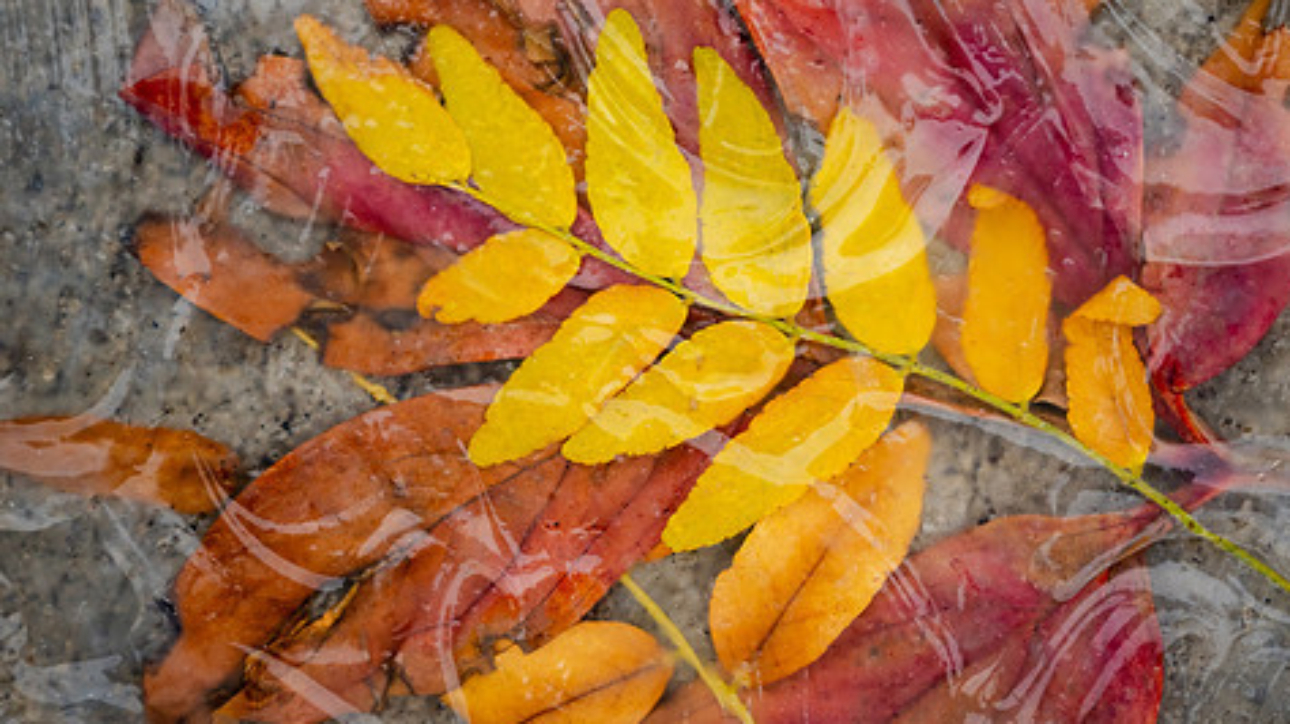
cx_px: 731
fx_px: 5162
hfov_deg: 14.2
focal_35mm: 151
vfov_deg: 8.0
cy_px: 396
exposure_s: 1/200
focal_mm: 70
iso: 160
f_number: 4
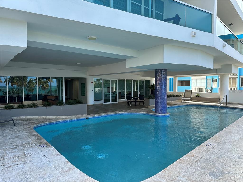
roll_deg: -0.2
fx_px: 168
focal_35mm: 24
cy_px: 91
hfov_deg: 71.6
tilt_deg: -3.0
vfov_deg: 56.8
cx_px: 122
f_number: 1.78
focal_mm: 6.86
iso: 80
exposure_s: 1/879
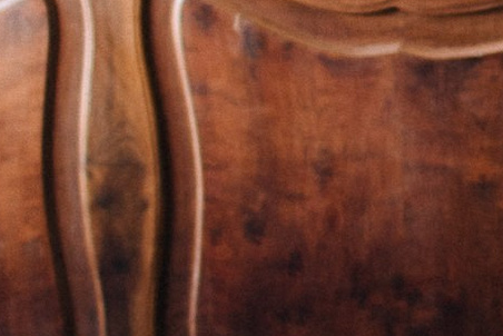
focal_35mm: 129
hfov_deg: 14.1
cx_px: 904
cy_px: -117
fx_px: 1804
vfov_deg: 10.4
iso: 200
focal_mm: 20
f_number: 1.8
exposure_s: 1/125
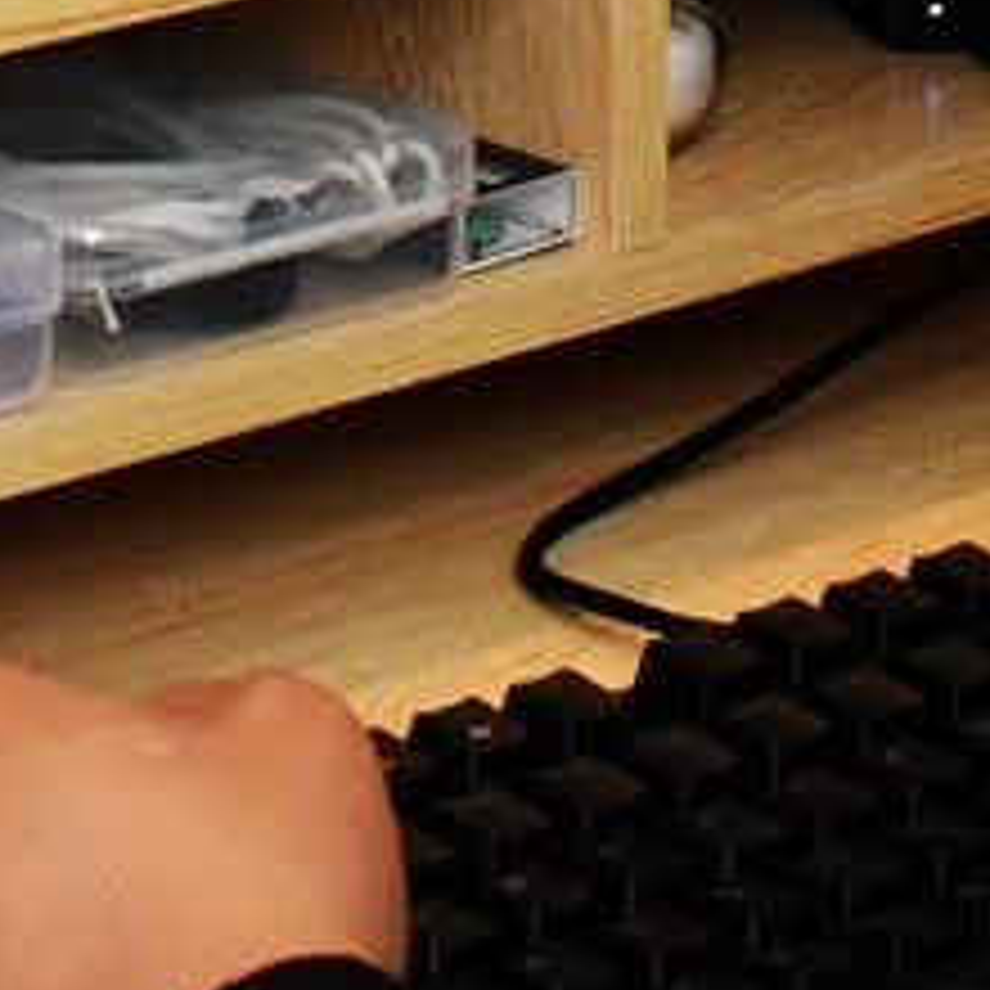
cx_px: 364
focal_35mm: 271
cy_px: -1368
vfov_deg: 6.2
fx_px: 8769
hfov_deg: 6.5
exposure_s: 1/250
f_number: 8
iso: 2000
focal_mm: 26
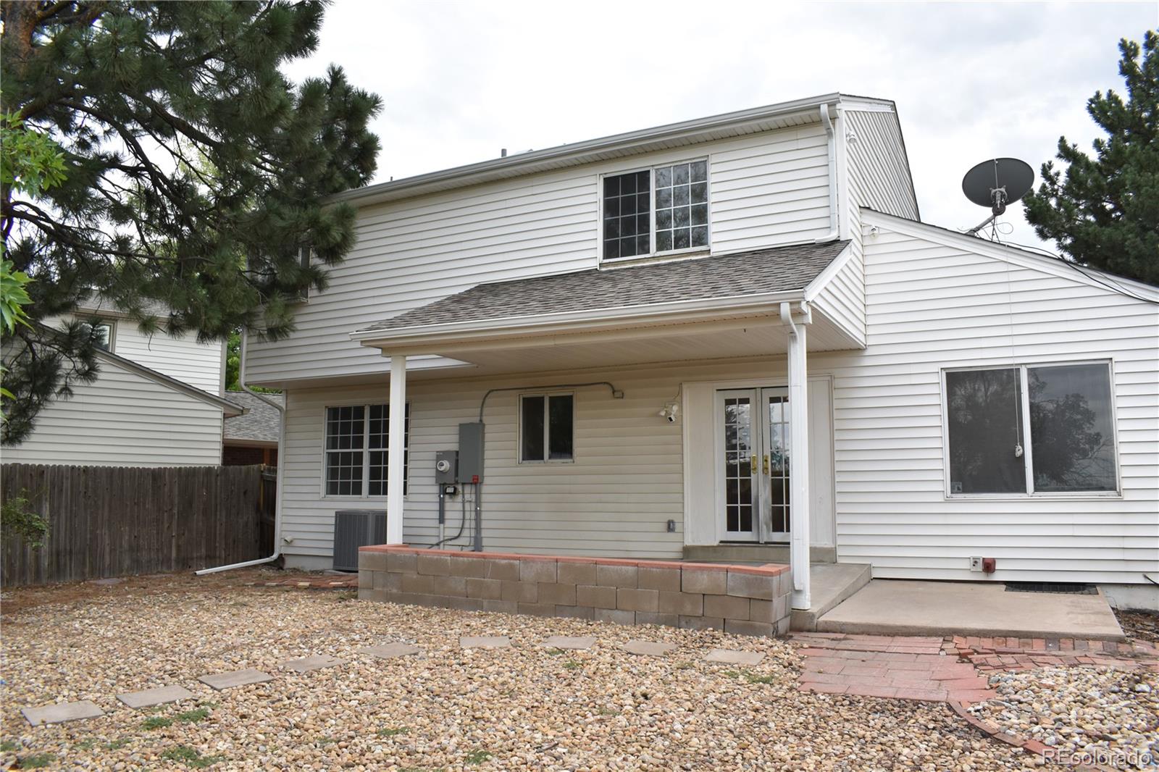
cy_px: 386
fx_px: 869
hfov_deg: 67.4
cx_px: 580
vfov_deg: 47.9
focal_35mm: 27
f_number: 9
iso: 400
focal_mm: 18
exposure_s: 1/125
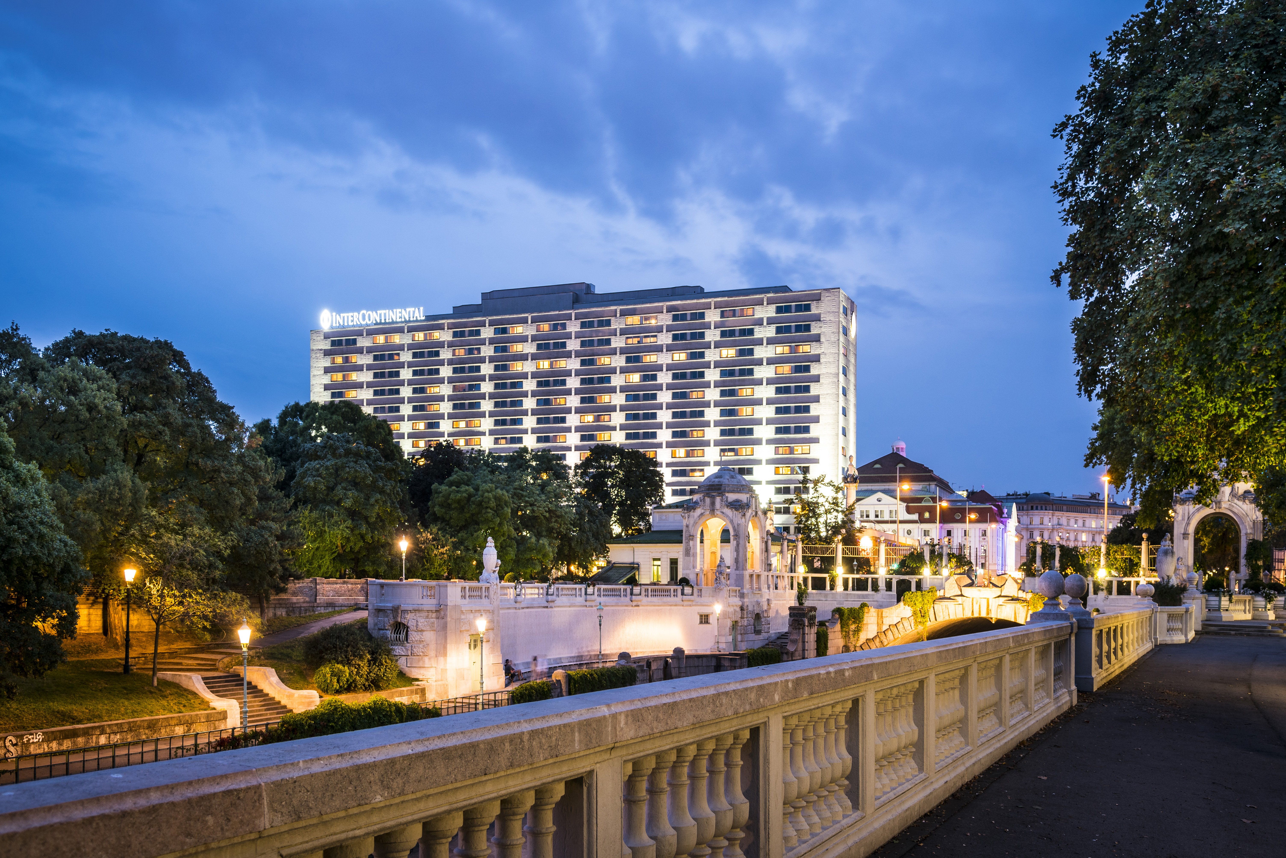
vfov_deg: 41.1
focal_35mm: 32
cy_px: 429
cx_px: 643
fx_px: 1143
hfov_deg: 58.7
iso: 125
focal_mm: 32
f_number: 8
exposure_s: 6
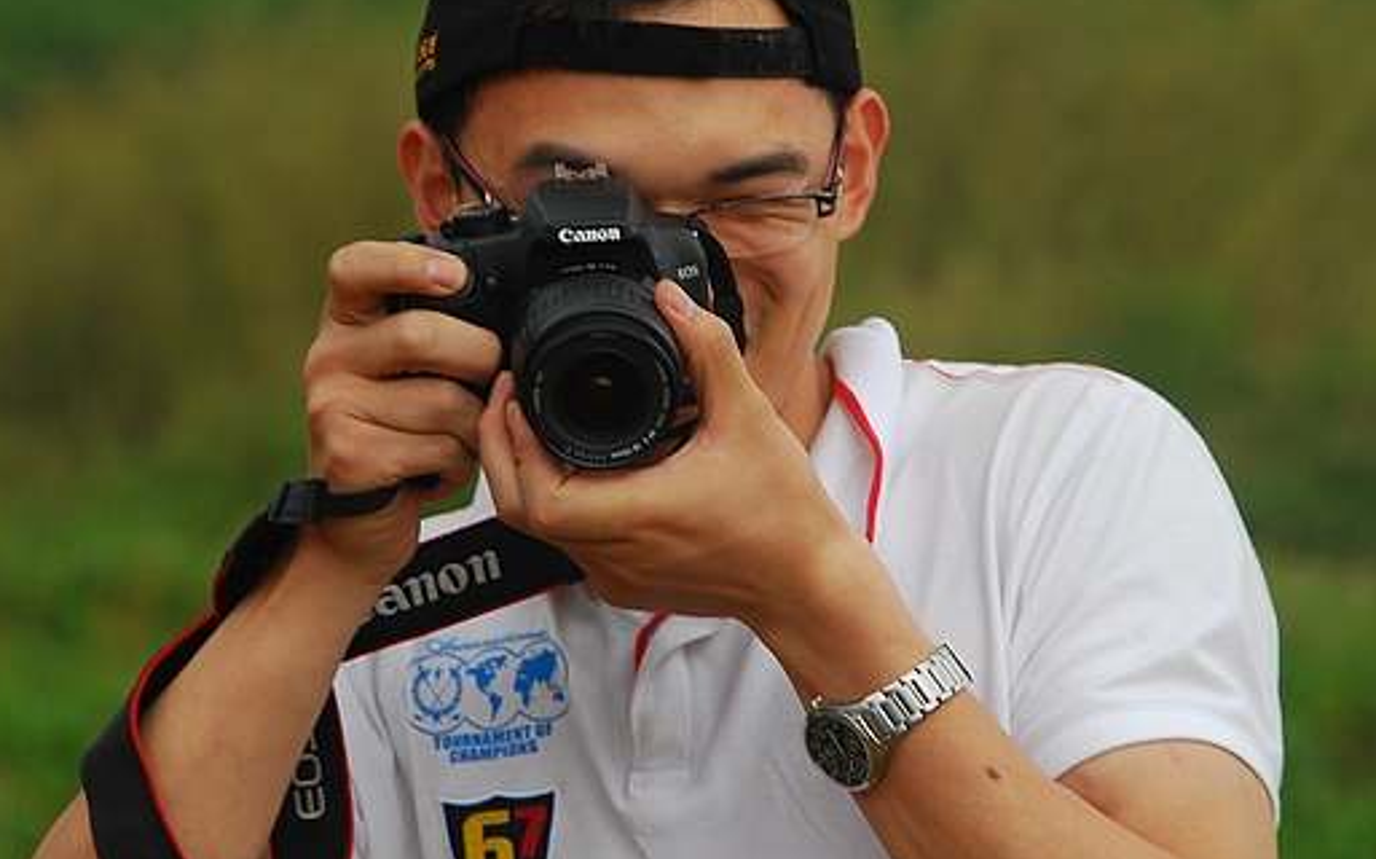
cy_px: 243
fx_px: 12433
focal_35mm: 332
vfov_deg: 4.0
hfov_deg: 6.3
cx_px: 628
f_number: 9
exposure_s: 1/80
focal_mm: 155
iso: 100
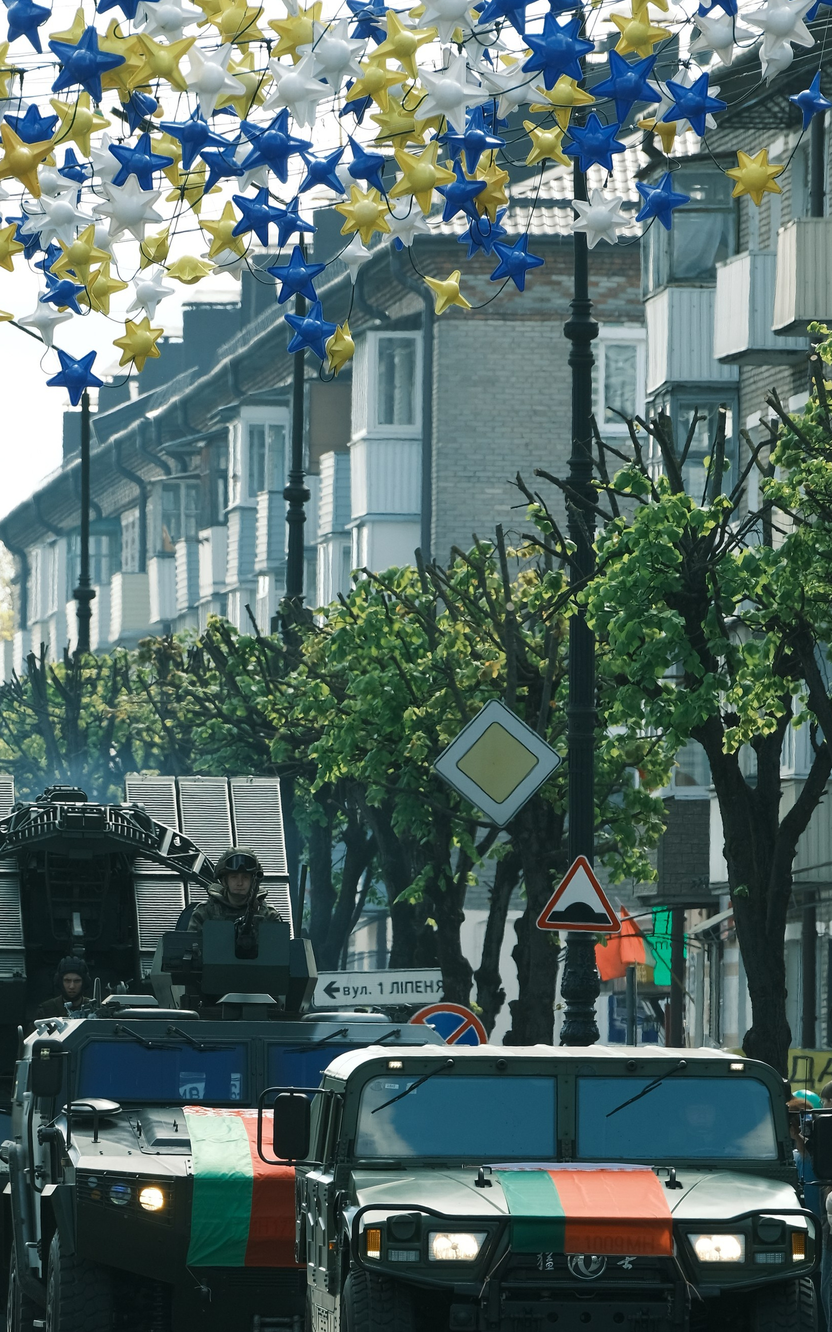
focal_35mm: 491
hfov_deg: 2.7
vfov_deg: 4.3
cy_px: 983
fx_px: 17816
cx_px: 250
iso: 200
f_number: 7.1
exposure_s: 1/200
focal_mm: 206.5
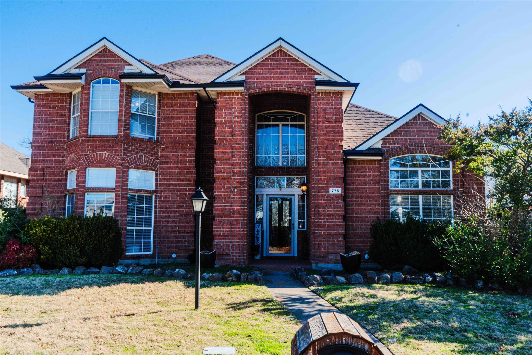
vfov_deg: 45.0
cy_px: 178
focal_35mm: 29
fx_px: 429
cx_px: 266
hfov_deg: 63.7
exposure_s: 1/100
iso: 320
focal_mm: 29
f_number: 16
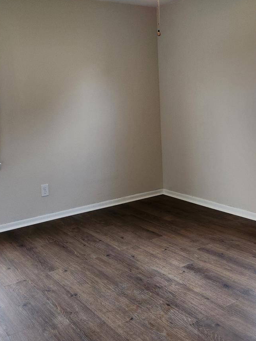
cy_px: 114
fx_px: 395
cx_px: 160
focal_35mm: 40
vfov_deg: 46.1
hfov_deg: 35.7
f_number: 1.8
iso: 200
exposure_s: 1/120
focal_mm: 5.4
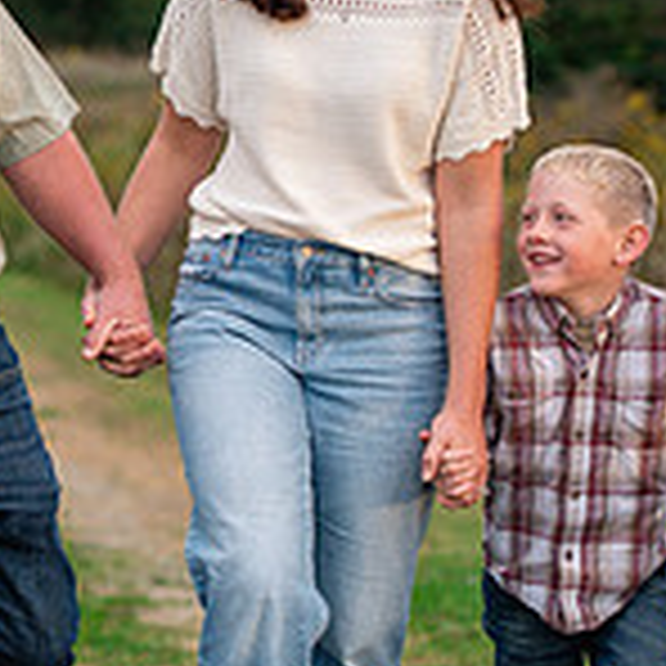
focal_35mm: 284
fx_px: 6182
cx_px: 86
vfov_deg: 6.2
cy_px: 304
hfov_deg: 6.2
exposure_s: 1/250
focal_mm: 85
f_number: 3.2
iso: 640
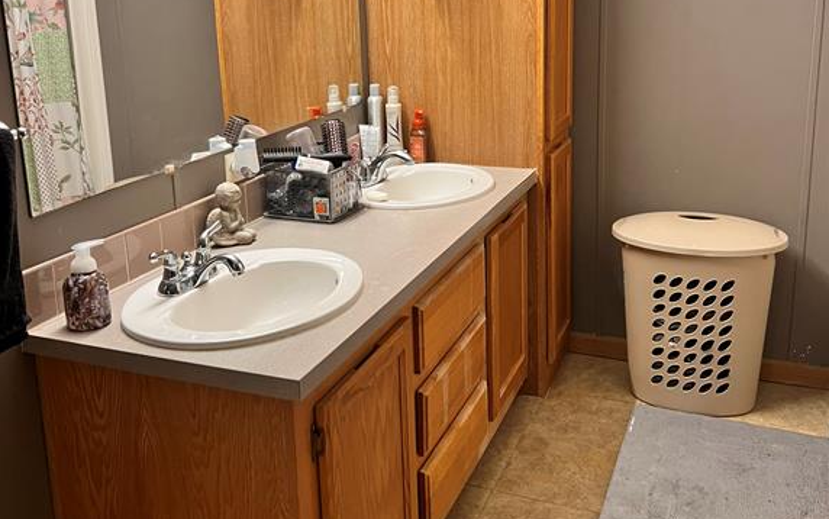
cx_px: 414
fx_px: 836
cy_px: 167
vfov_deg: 34.1
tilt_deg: -8.8
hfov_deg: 52.7
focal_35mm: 37
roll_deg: +2.0
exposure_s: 1/60
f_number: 1.5
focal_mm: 5.7
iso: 160
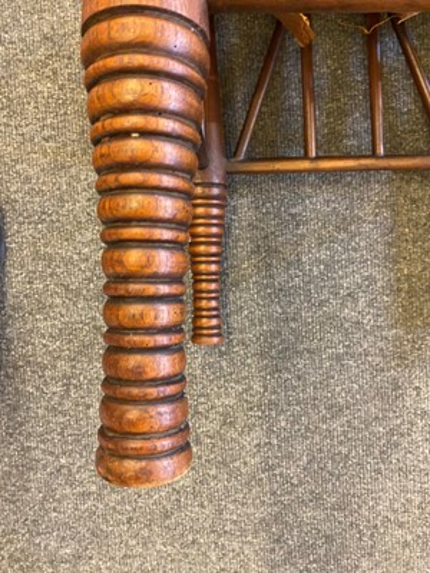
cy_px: 286
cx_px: 215
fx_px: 431
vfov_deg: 67.3
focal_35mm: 26
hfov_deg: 53.1
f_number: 1.8
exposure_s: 1/33
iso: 500
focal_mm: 4.25
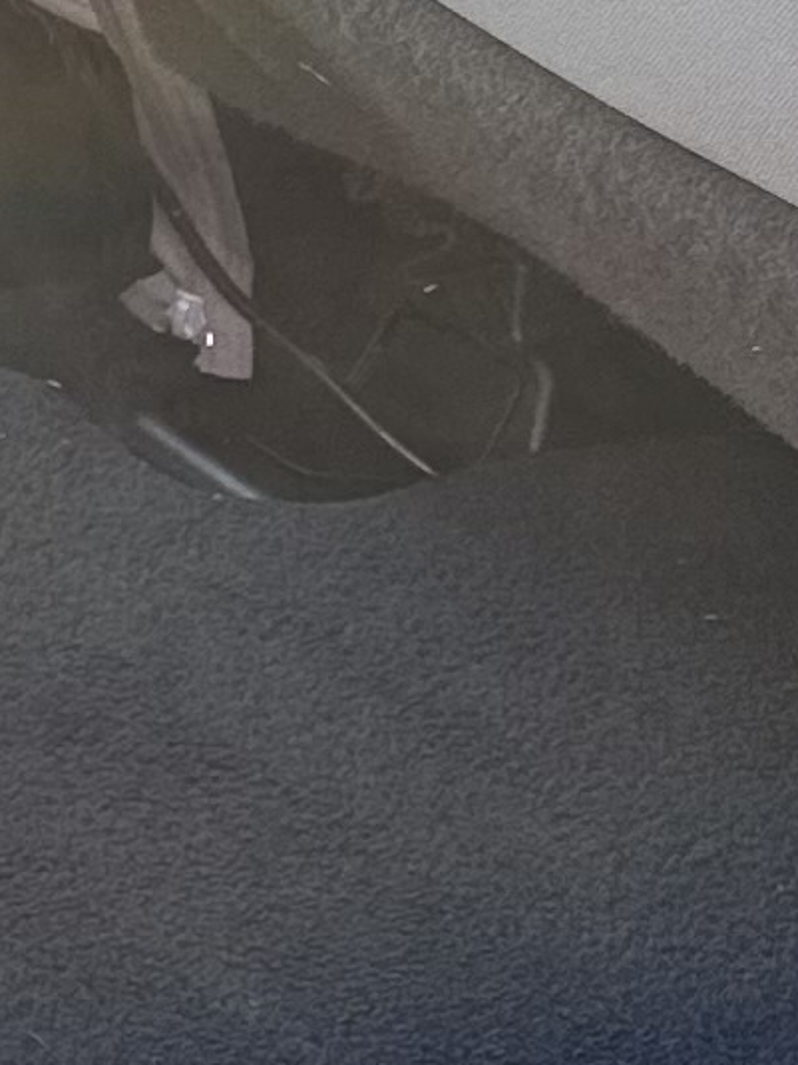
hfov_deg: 7.6
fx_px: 5566
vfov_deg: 10.8
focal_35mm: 181
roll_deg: -3.5
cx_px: -1232
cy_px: 44
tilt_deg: -22.1
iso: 80
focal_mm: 6.86
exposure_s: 1/168
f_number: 1.78
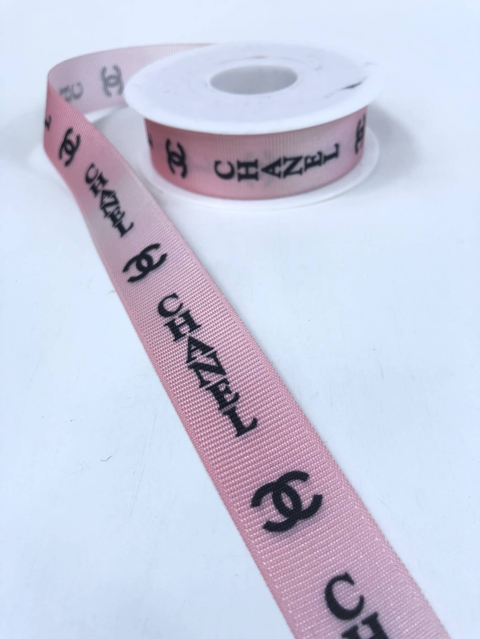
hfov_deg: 49.7
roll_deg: -1.1
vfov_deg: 63.4
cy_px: 320
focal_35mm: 28
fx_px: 518
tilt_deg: -41.6
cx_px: 240
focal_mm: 3.99
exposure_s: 1/206
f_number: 1.8
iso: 20
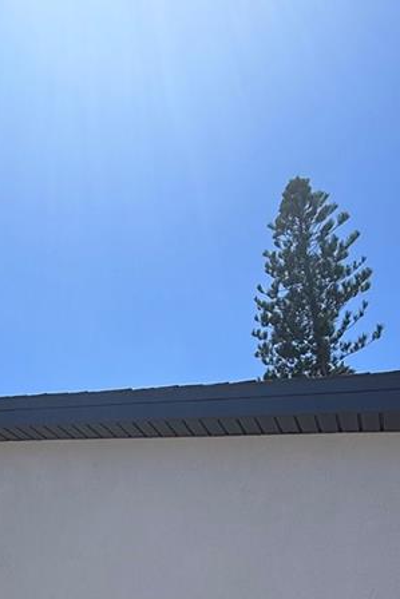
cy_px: 727
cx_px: 103
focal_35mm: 39
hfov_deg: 33.6
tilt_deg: +3.0
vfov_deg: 37.1
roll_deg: +0.9
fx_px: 649
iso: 50
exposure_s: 1/1431
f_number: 2.2
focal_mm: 2.22
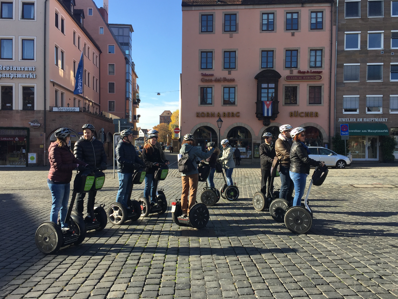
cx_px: 195
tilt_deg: +2.5
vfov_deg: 46.8
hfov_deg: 60.0
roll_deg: -2.5
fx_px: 345
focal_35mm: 30
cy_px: 154
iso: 32
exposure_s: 1/824
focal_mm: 4.15
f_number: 2.2
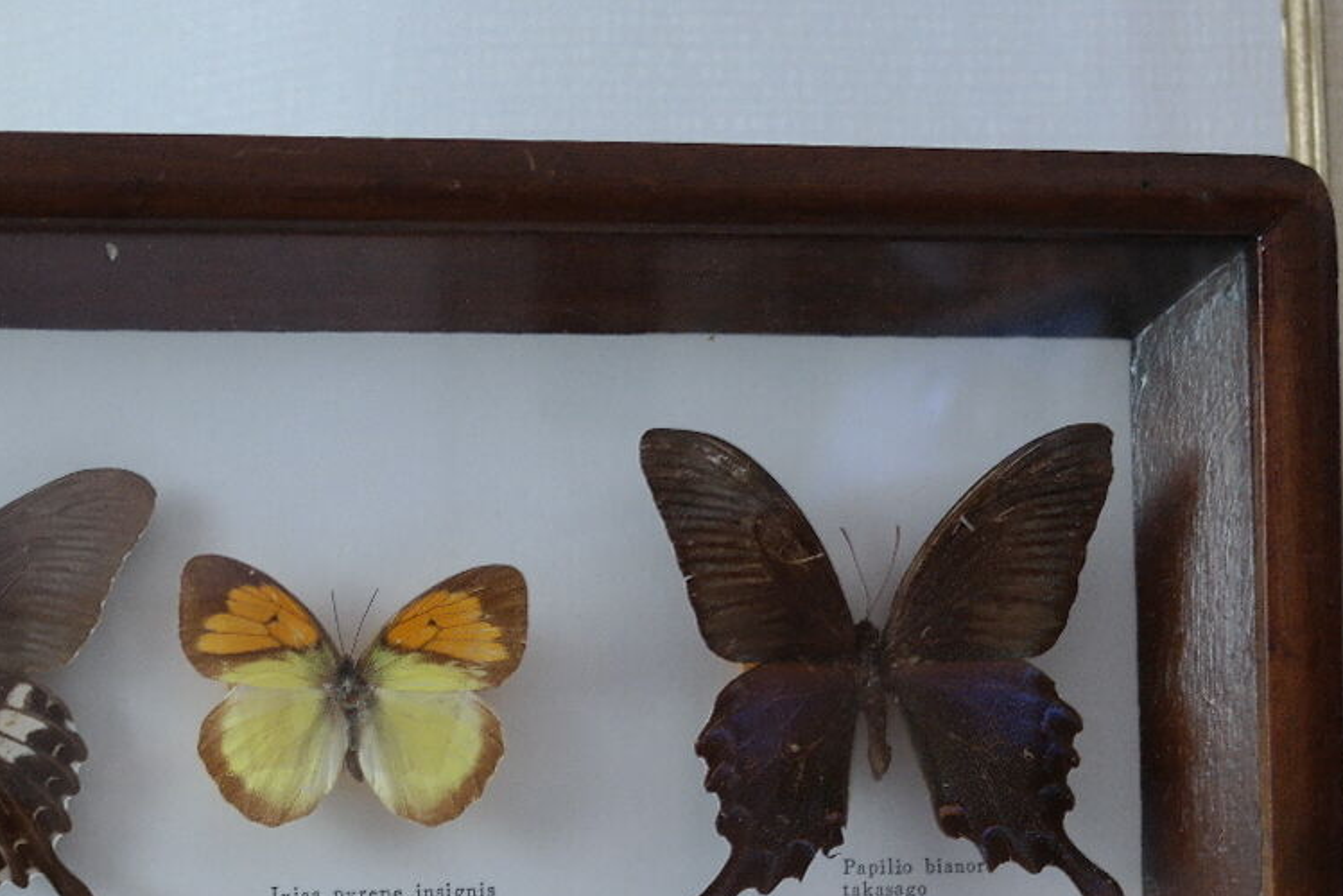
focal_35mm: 83
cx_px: 423
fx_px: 3097
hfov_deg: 24.3
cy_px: 858
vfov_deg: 16.2
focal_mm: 24
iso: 400
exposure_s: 1/15
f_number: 3.5
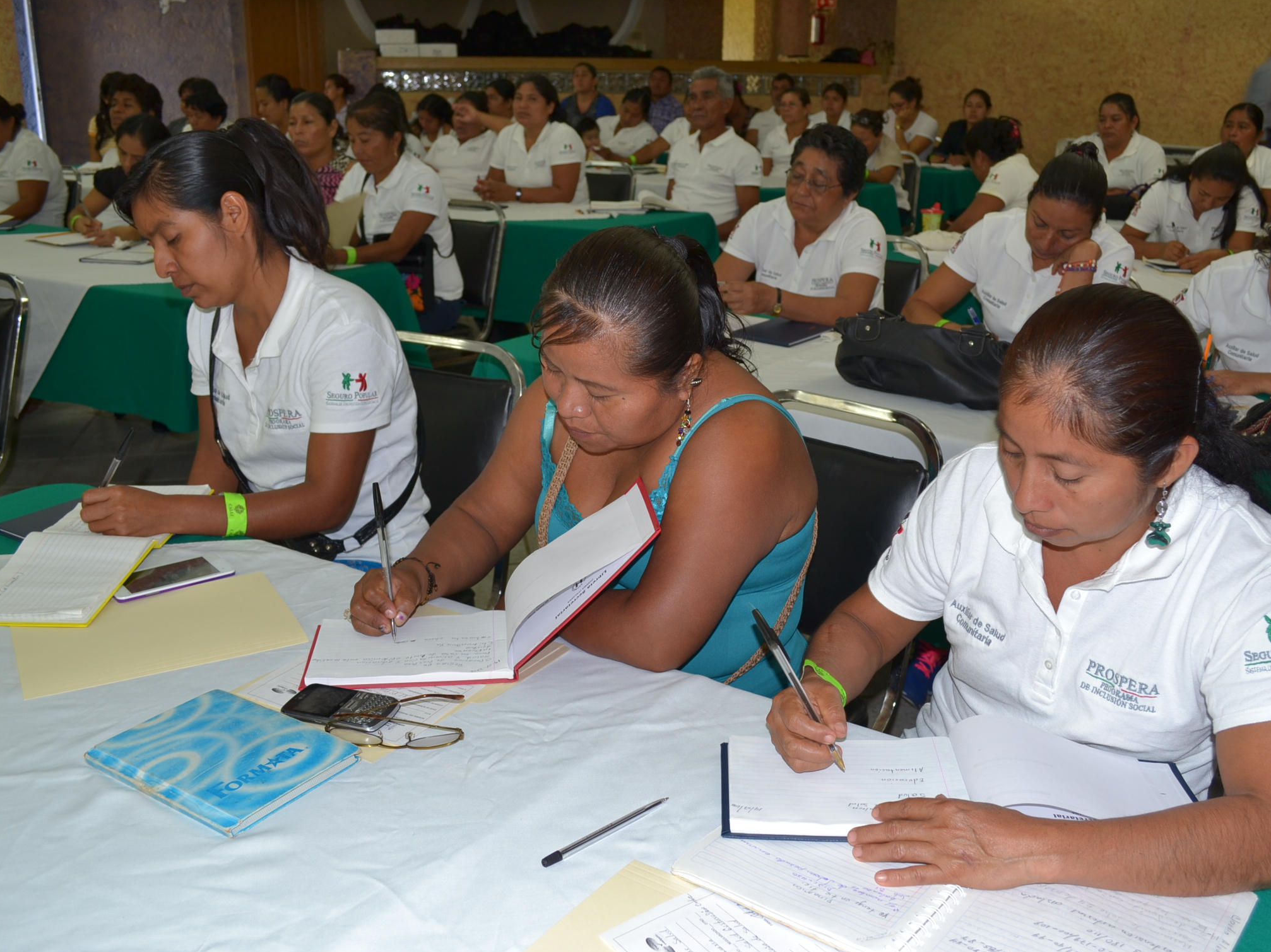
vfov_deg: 42.9
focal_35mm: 33
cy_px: 481
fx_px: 1212
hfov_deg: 55.2
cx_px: 714
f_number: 5
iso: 200
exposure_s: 1/13
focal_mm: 20
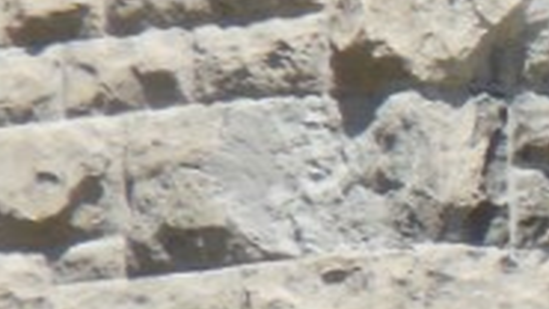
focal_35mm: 1506
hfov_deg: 1.4
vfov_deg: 0.8
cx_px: 1505
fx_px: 21920
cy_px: 9
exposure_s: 1/320
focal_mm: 45
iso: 125
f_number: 5.8
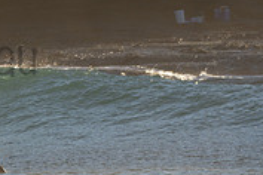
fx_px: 9336
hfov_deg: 1.6
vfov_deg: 1.1
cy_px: 41
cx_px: -120
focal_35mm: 1278
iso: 100
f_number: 5.6
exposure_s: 1/640
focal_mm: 260
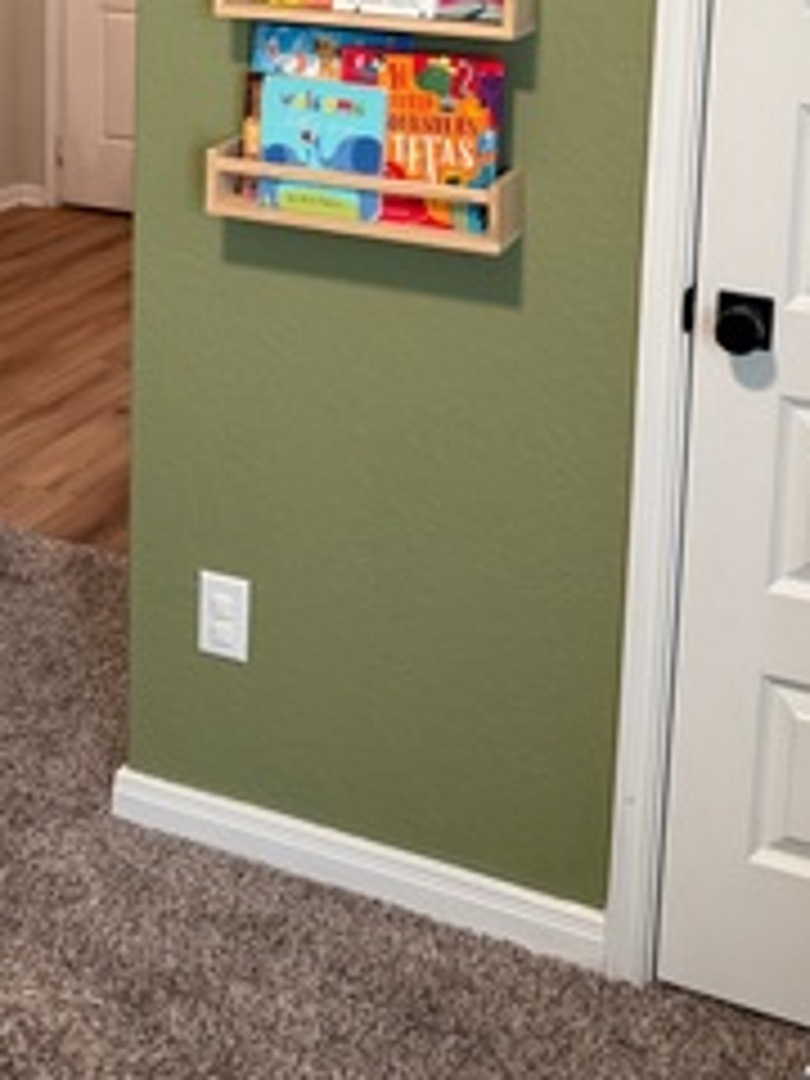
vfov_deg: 36.1
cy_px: 27
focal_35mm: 48
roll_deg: -2.0
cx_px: 351
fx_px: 1498
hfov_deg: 30.2
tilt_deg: -7.5
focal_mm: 6.76
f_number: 1.78
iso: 160
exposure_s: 1/60
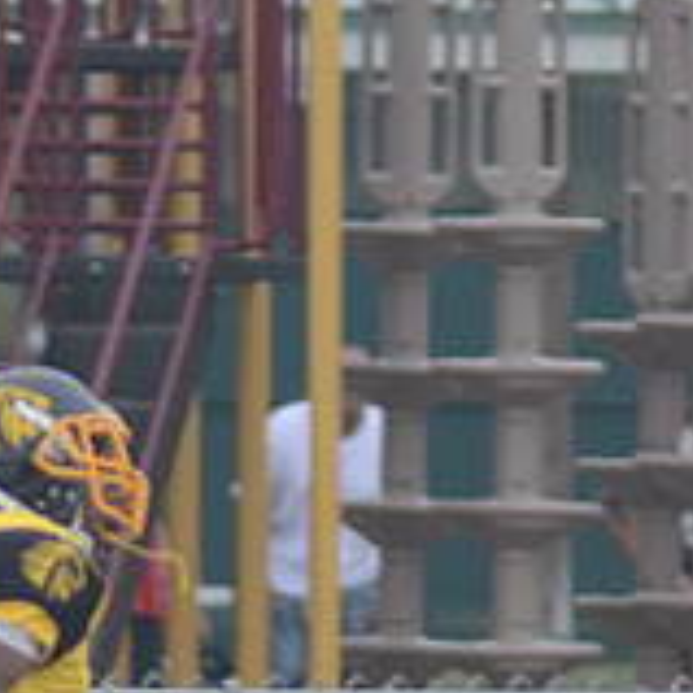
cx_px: 506
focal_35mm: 1484
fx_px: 33612
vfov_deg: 1.2
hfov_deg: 1.2
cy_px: 819
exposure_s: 1/640
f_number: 5.6
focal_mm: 320
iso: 400
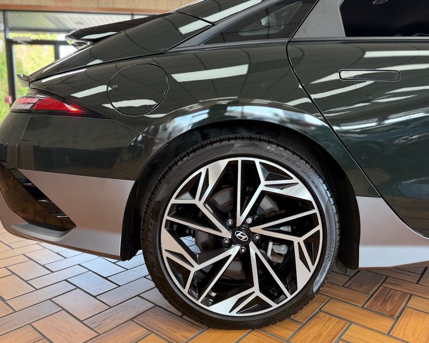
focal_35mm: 26
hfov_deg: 66.0
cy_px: 168
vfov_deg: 54.9
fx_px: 330
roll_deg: +0.4
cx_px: 222
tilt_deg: -7.6
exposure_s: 1/120
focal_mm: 6.76
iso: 160
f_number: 1.78
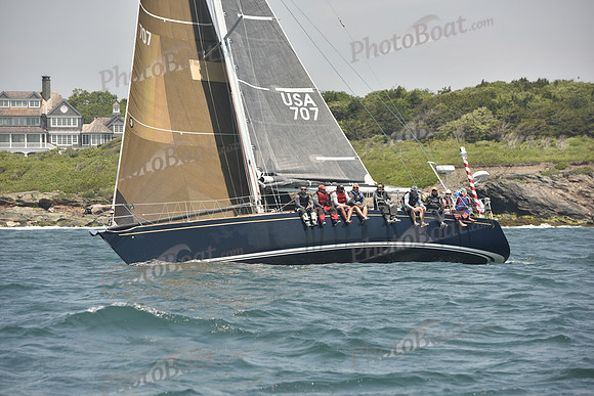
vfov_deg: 8.6
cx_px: 297
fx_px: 2640
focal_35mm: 160
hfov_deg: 12.8
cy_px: 198
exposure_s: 1/640
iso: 250
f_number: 6.3
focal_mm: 160
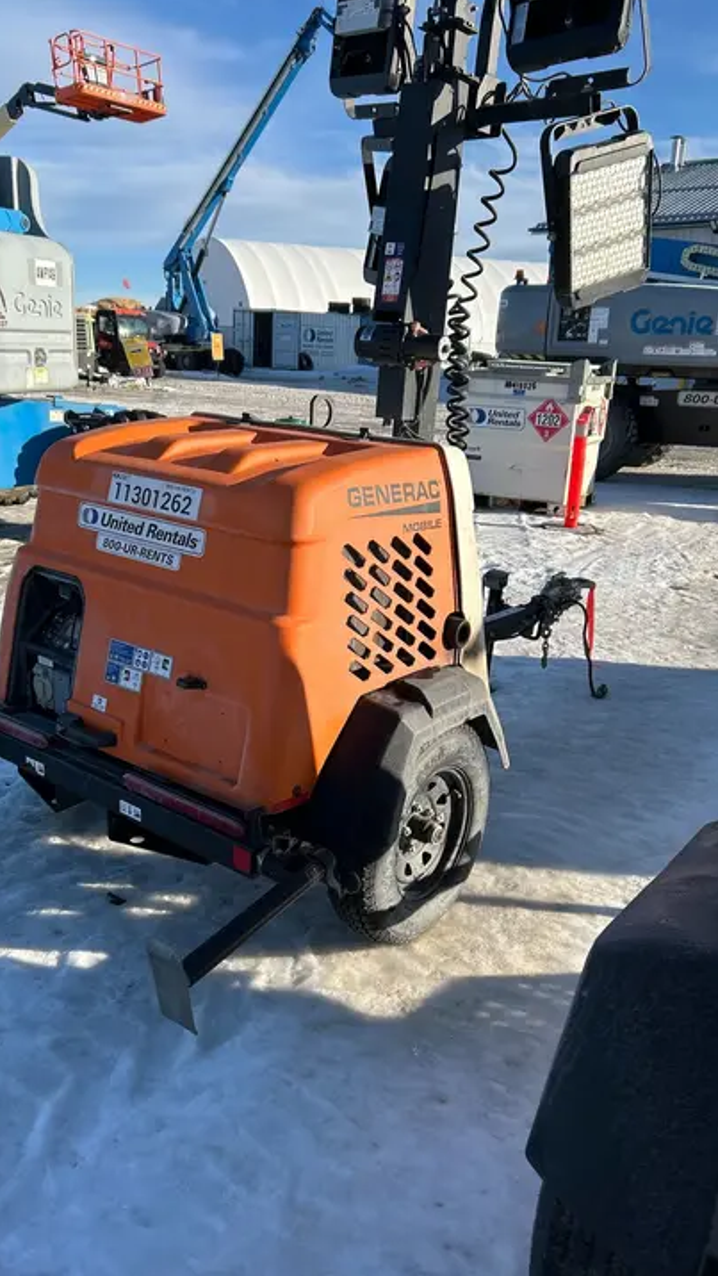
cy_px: 639
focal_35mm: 29
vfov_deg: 66.1
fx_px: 981
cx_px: 317
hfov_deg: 40.1
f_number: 1.5
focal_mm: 5.7
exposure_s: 1/2841
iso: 50
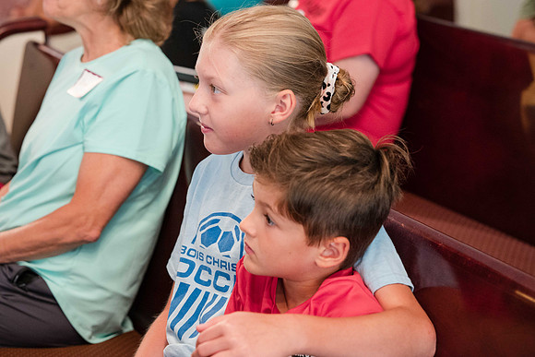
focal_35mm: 90
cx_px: 271
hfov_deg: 22.7
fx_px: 1334
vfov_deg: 15.2
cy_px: 178
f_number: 4.5
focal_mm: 85
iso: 6400
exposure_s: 1/80
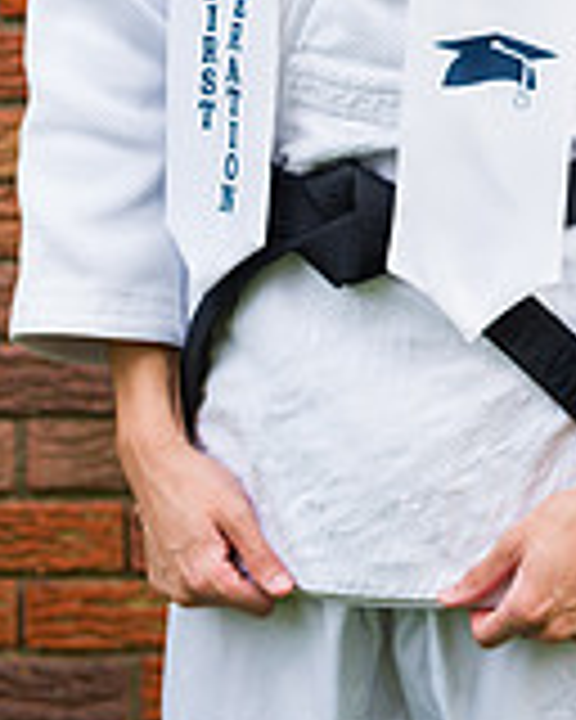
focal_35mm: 277
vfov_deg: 6.9
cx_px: 506
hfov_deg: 5.6
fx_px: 5903
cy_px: -256
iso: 200
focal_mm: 105
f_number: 3.2
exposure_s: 1/640
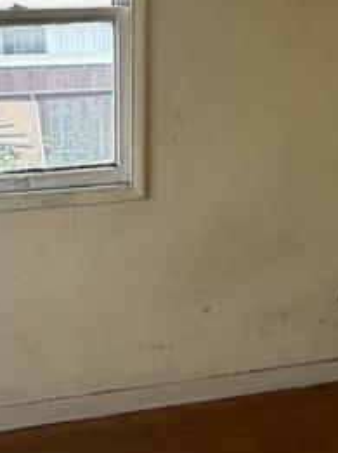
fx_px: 718
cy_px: 35
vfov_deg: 33.0
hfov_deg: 26.5
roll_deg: -0.3
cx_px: 180
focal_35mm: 55
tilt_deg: -7.1
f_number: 2.2
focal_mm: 2.22
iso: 64
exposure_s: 1/121
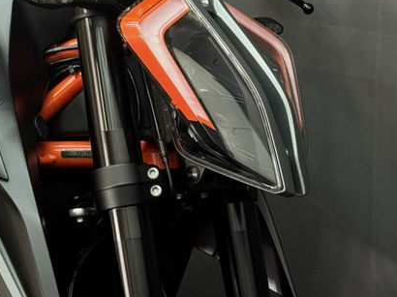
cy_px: 81
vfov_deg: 19.5
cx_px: 221
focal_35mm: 75
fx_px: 860
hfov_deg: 26.0
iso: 125
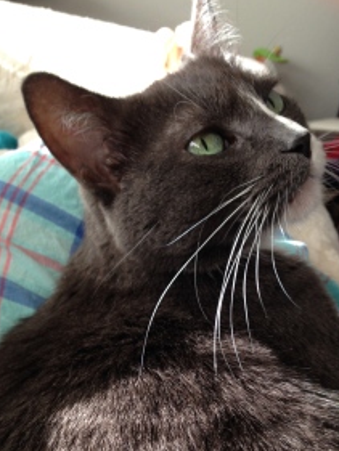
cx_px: 190
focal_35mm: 47
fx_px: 613
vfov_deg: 39.9
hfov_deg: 30.9
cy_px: 300
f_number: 2.4
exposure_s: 1/30
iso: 50
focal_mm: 4.12
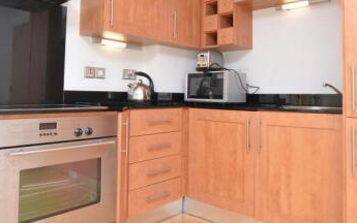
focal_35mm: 29
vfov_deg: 42.8
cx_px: 204
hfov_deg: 64.3
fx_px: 282
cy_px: 79
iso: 400
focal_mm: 10
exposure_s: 1/125
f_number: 5.6
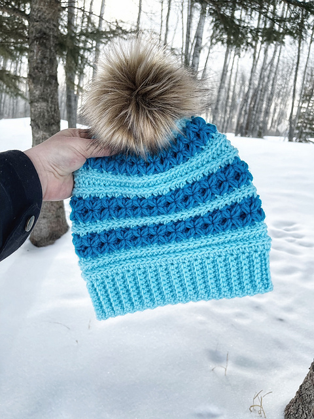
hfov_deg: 53.1
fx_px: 314
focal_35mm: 26
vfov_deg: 67.3
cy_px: 210
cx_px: 157
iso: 32
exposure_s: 1/1119
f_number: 1.6
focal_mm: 5.1
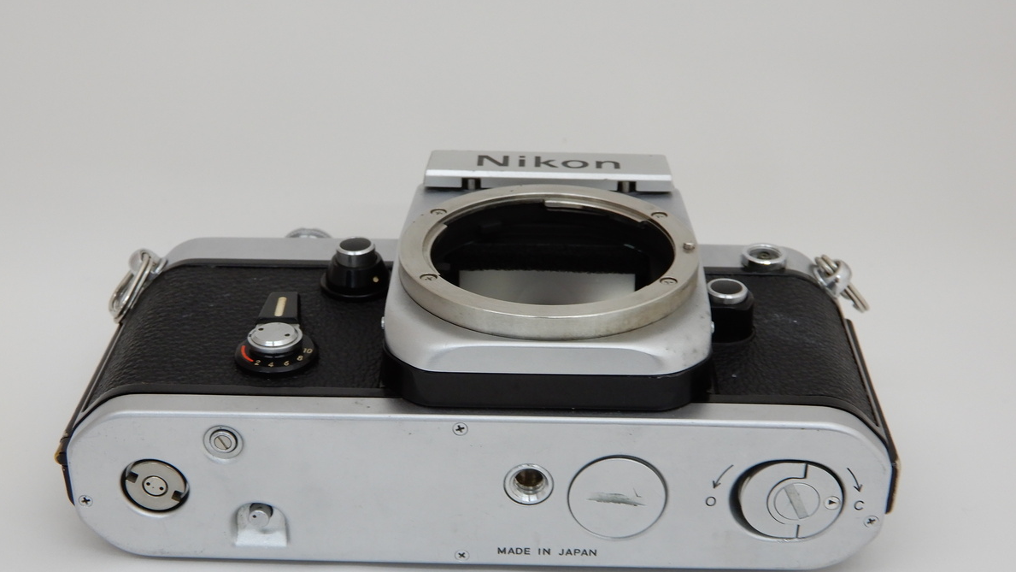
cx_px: 504
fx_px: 1482
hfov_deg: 37.8
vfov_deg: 21.7
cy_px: 382
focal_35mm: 55
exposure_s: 1/30
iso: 200
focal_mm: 8.9
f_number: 4
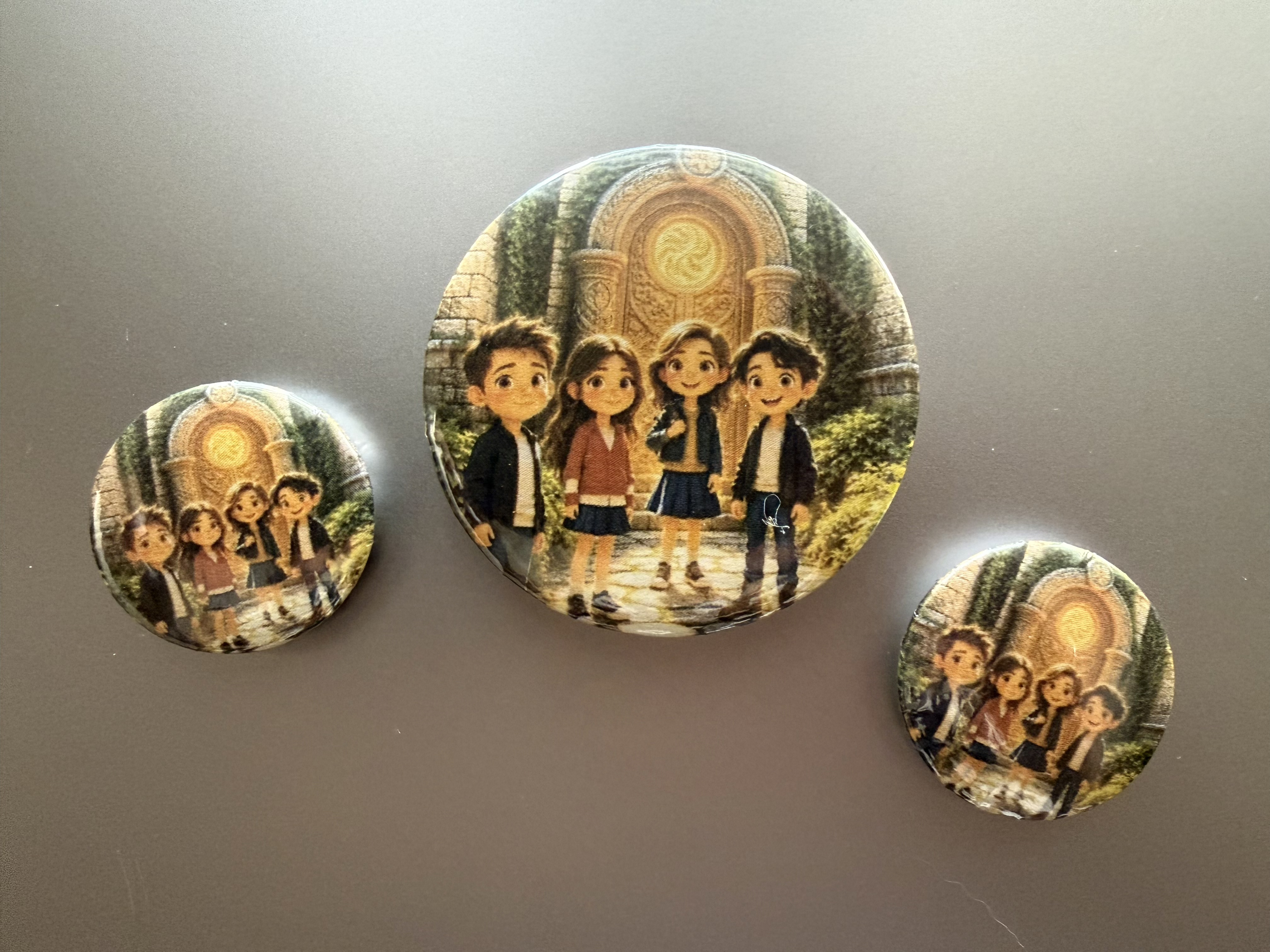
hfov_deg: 71.6
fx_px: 881
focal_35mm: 24
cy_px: 476
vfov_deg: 56.8
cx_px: 635
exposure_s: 1/50
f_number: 2.2
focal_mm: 2.22
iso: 500
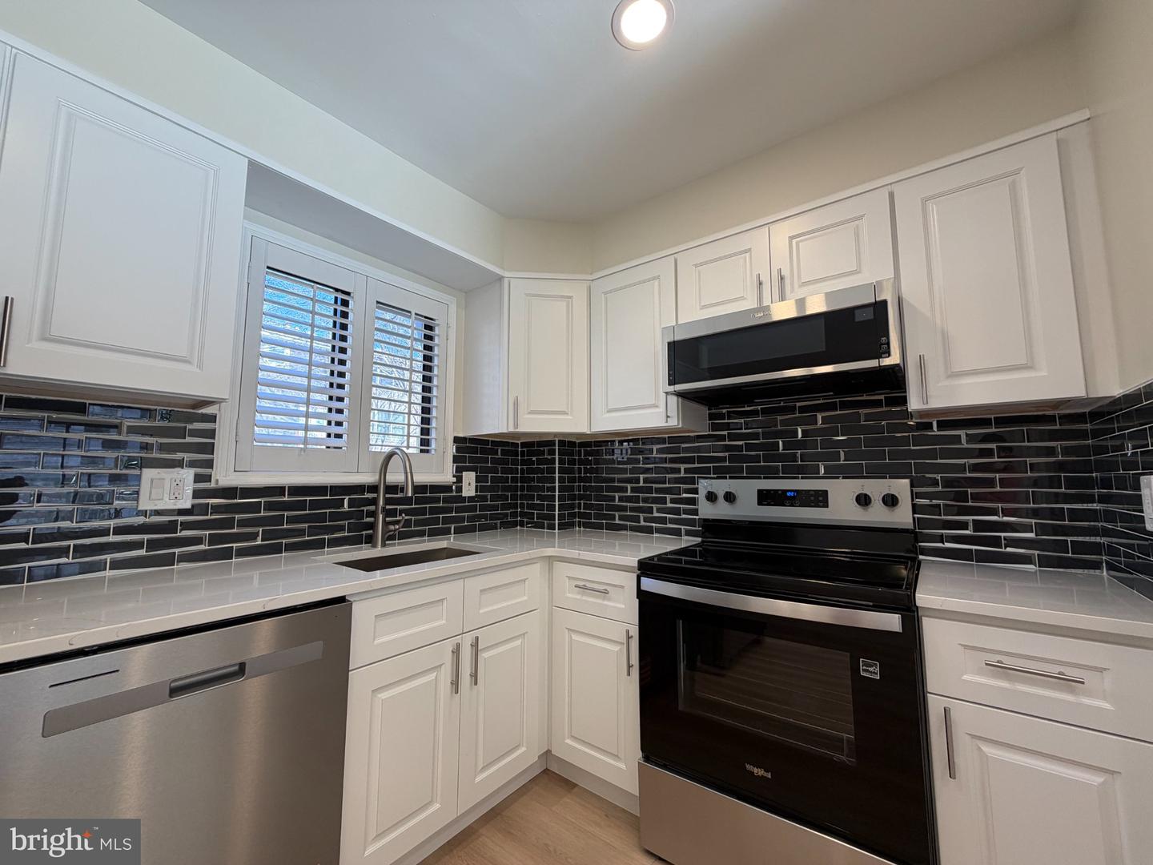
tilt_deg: +5.6
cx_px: 576
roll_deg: -0.1
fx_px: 466
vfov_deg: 85.7
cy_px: 432
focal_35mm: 14
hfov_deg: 102.1
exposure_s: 1/120
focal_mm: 2.22
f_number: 2.2
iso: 100
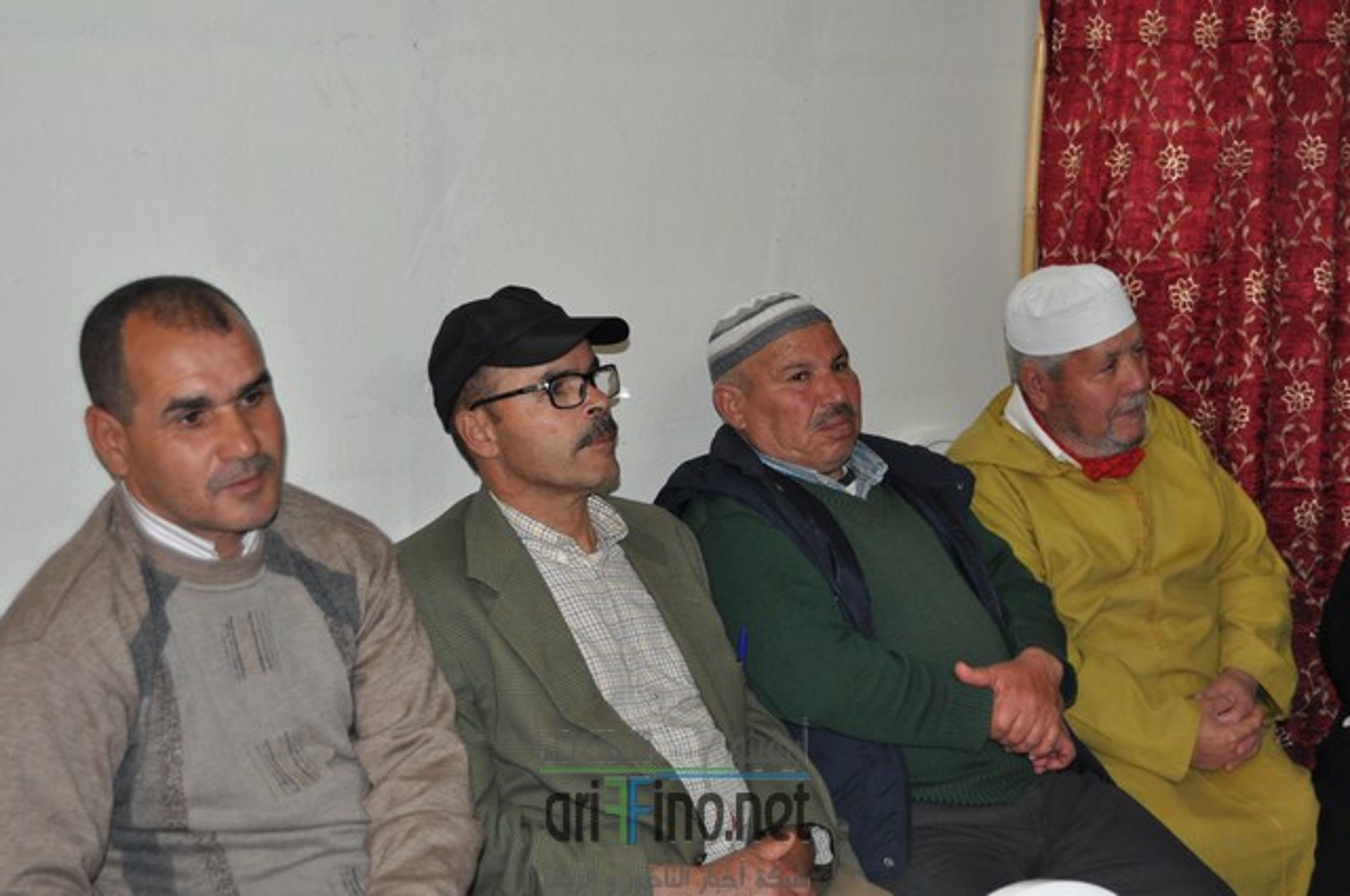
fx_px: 1966
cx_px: 675
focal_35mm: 52
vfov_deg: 25.7
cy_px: 448
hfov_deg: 37.9
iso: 800
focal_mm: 35
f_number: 4.5
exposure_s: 1/60
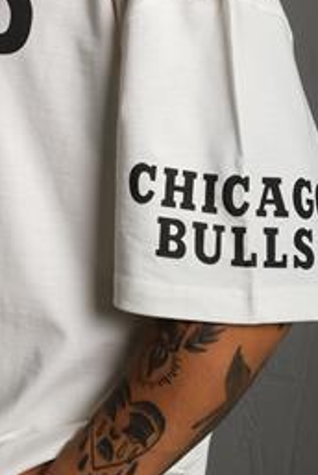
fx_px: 991
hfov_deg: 17.8
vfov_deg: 26.1
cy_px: 55
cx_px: 2
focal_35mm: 75
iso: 160
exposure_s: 1/160
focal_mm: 22.3
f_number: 5
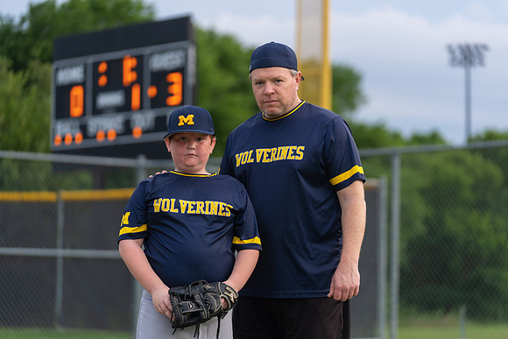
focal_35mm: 125
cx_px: 254
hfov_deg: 16.4
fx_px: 1764
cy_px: 170
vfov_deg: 11.0
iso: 250
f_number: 2.8
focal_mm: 125
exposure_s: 1/320
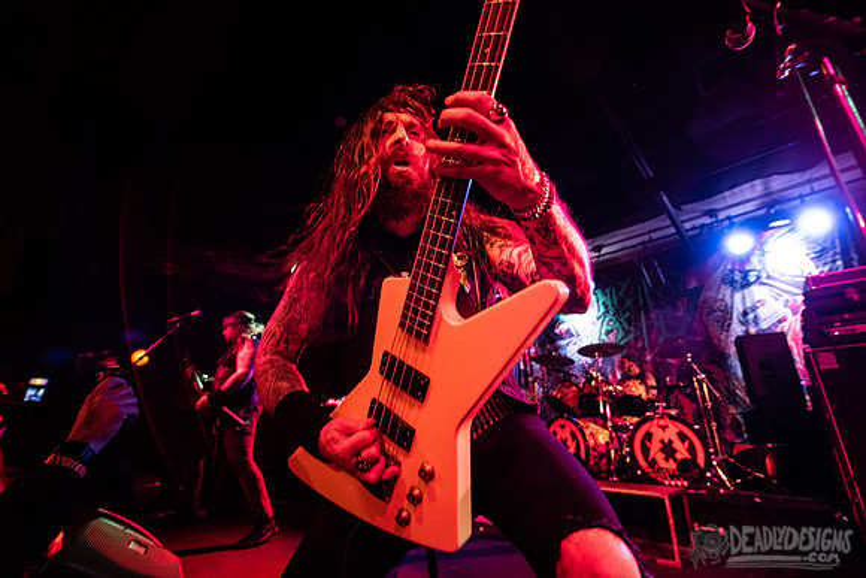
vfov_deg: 77.4
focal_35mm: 15
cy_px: 289
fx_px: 361
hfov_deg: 100.4
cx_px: 433
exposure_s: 1/125
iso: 3200
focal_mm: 15
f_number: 3.2
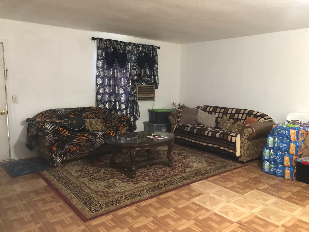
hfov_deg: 63.4
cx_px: 154
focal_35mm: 28
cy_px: 116
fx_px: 250
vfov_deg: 49.7
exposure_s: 1/5
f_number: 1.8
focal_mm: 3.99
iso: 100
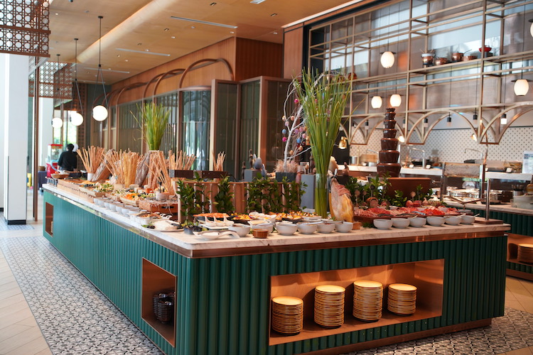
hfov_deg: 54.4
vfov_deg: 37.9
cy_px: 178
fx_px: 518
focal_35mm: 35
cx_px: 266
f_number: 2.8
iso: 2000
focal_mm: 35
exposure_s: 1/250
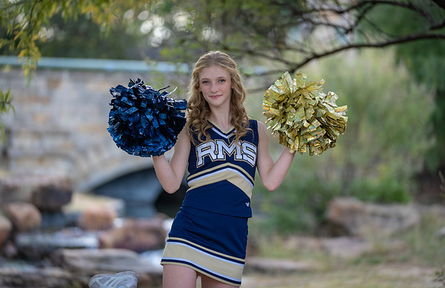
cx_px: 223
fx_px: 1770
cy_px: 149
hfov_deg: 14.3
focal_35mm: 145
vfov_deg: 9.3
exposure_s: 1/320
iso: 200
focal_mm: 143
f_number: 2.8
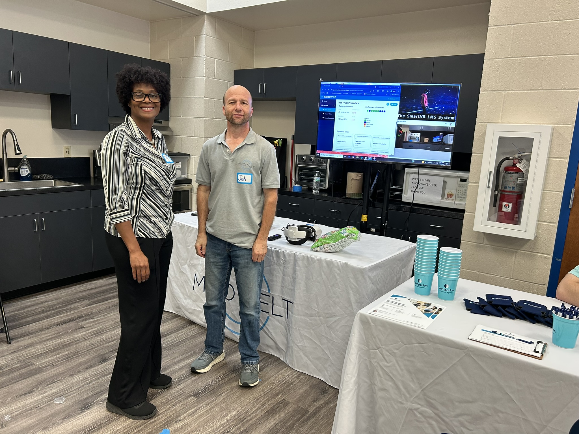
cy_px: 217
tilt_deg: -7.6
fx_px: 435
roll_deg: -2.2
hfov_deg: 67.3
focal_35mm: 26
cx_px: 290
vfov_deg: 53.1
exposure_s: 1/60
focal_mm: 5.7
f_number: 1.5
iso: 100
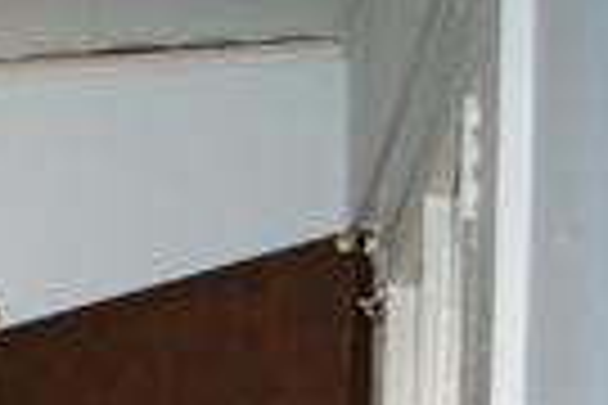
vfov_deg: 9.6
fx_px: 2162
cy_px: 950
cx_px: -820
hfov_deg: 12.7
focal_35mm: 128
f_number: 5.6
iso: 400
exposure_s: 1/60
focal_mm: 18
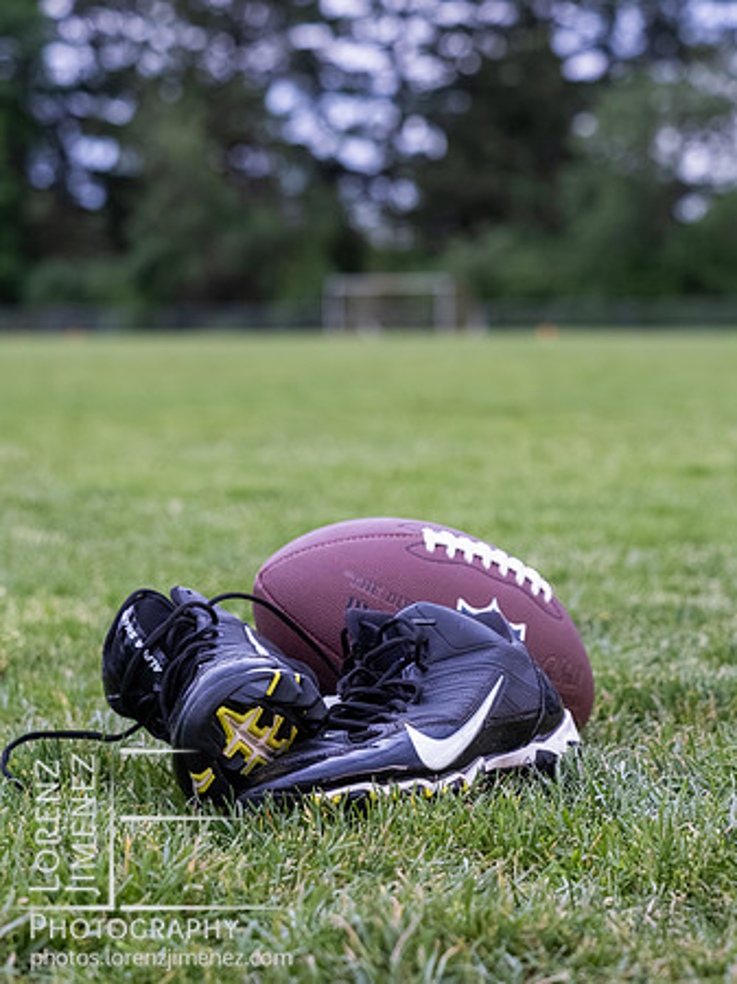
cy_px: 492
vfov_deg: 18.9
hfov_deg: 14.2
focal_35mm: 104
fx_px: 2955
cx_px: 368
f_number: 3.5
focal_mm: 52
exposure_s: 1/320
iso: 3200
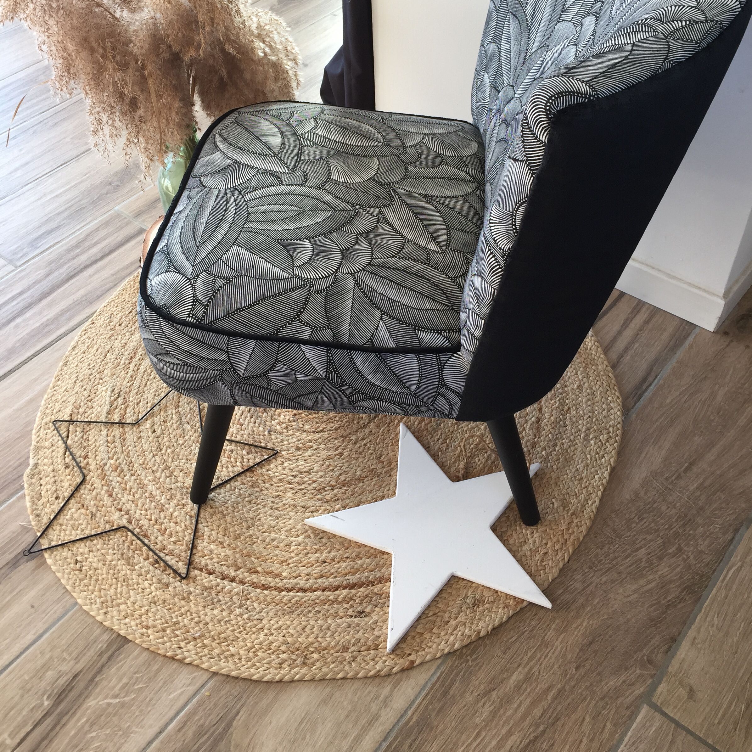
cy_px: 291
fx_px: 860
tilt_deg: -44.2
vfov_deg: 46.9
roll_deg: +1.9
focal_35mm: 35
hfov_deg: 47.2
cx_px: 375
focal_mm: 4.15
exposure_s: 1/100
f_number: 2.2
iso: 40
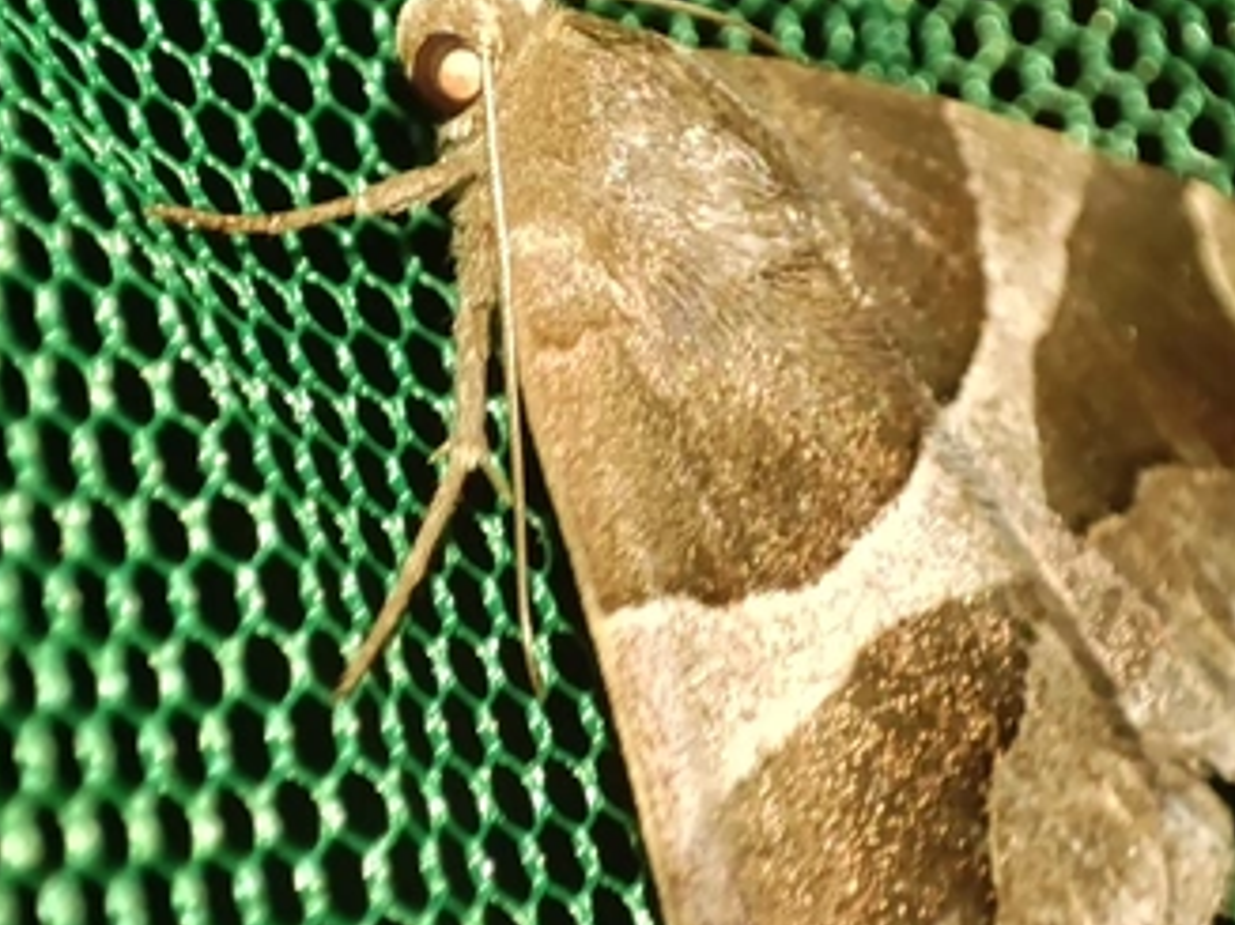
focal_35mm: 96
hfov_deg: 20.4
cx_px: 668
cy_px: 366
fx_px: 3424
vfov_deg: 15.4
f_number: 2.4
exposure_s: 1/50
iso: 174
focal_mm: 4.1
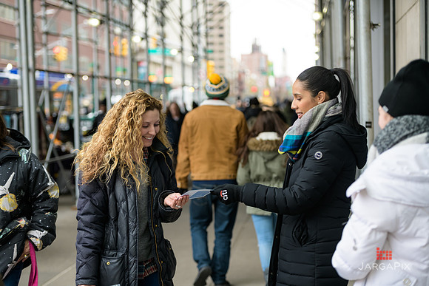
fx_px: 1013
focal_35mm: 85
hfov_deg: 23.9
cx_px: 214
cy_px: 143
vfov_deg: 16.1
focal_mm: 85
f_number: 3.2
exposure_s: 1/125
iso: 200
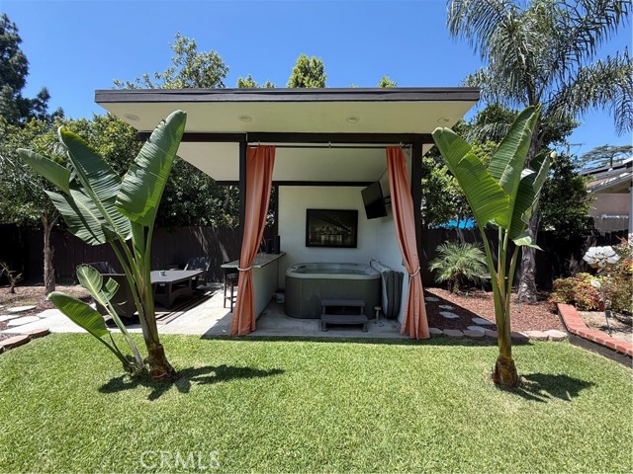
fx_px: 256
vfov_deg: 85.7
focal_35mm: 14
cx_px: 316
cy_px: 237
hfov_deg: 102.1
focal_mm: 2.22
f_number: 2.2
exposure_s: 1/436
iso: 64
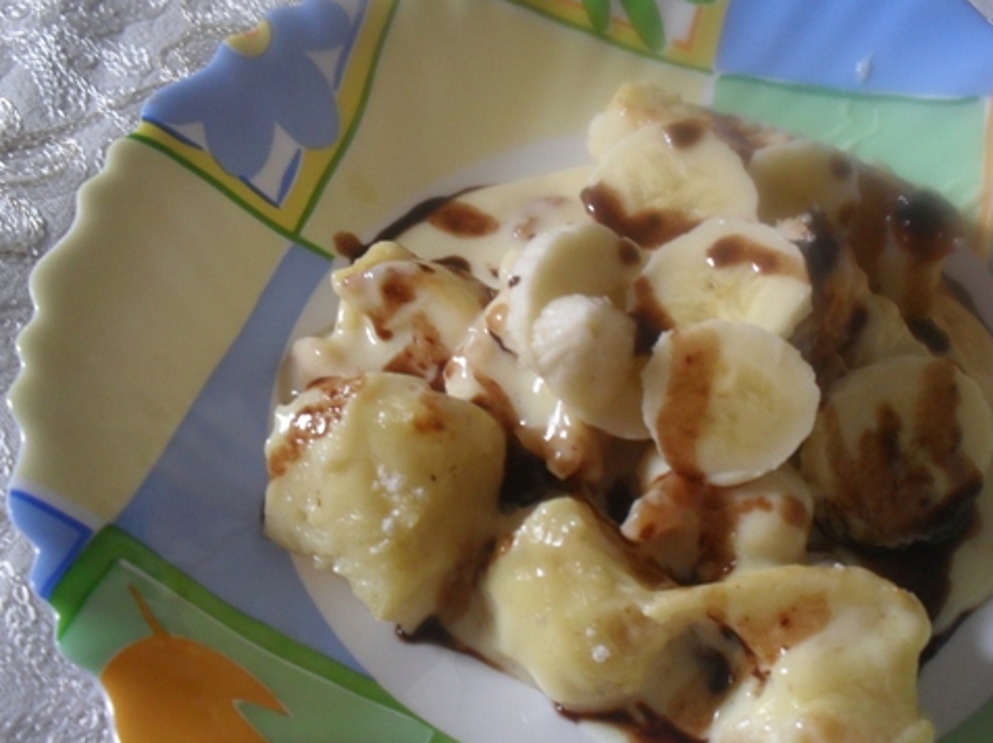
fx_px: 1347
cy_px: 398
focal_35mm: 47
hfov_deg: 40.2
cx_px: 620
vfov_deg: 30.8
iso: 200
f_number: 3.2
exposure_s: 1/15
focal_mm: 6.3
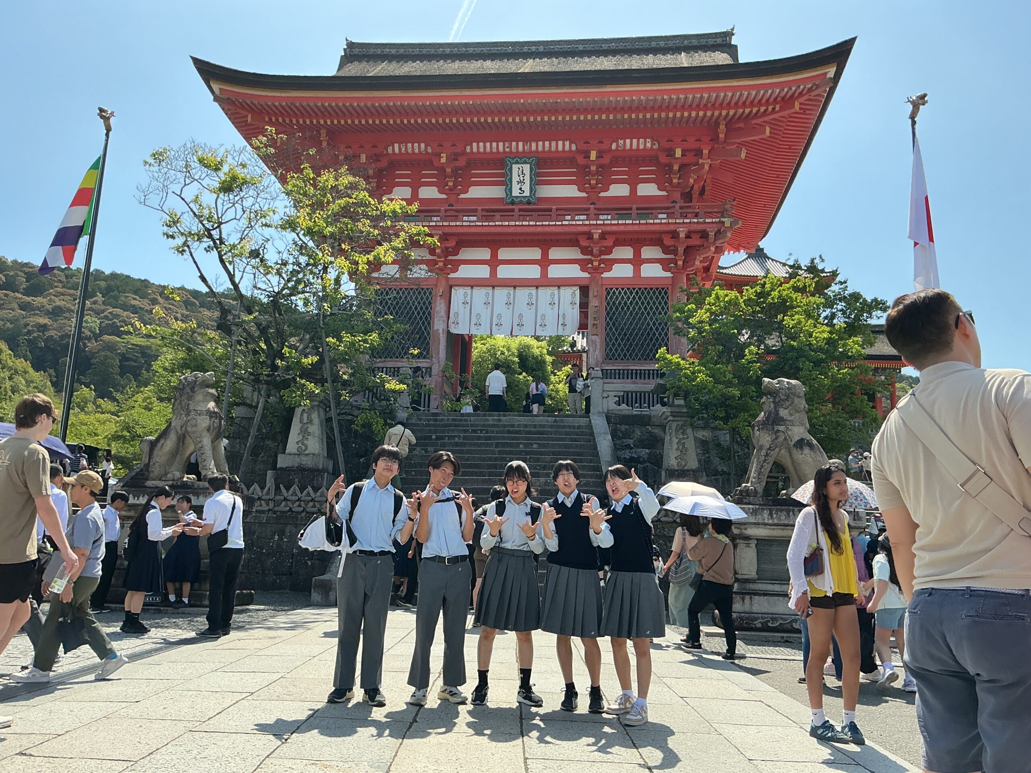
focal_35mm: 29
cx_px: 516
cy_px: 386
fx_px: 864
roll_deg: -1.6
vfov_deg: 48.2
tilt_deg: +13.4
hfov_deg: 61.7
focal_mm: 3
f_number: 1.8
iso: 25
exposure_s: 1/1098
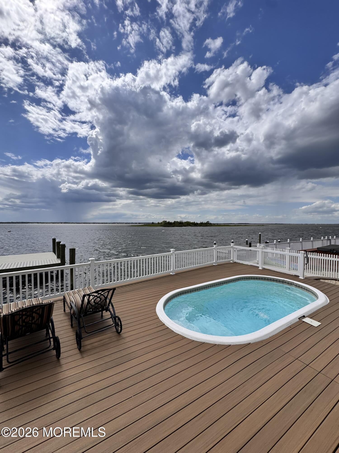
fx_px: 183
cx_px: 170
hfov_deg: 85.7
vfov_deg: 102.1
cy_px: 226
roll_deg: +0.2
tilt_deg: -0.6
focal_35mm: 14
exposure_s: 1/3906
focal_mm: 2.22
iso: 50
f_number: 2.2
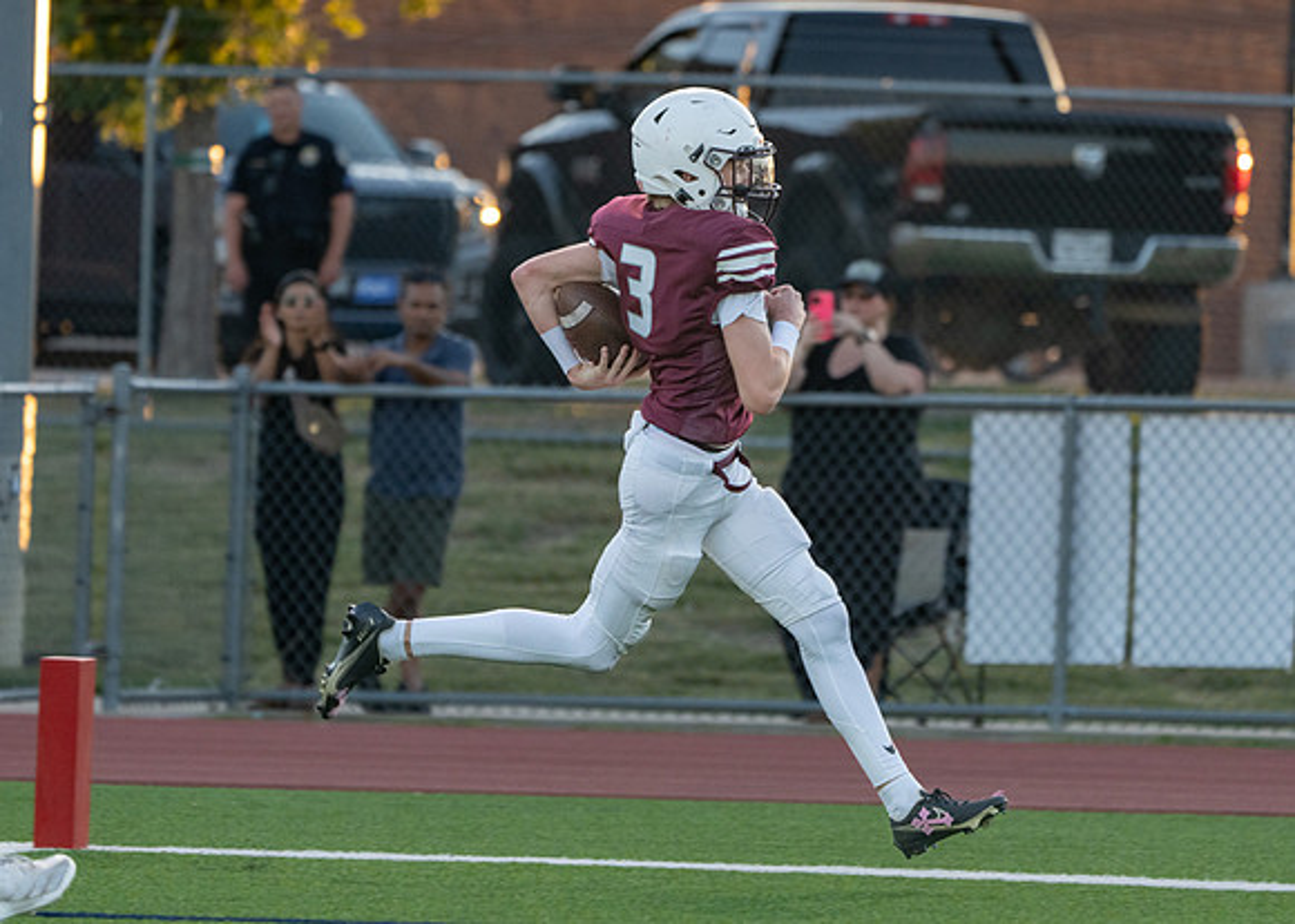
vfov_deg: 4.4
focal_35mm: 328
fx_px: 12068
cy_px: 450
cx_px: 693
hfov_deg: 6.1
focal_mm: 271
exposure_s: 1/1000
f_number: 5.6
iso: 1600
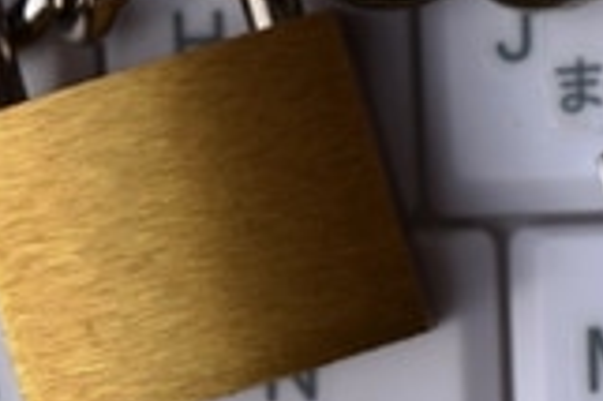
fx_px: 4786
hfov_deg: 7.2
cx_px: 618
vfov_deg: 4.8
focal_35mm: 286
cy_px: 26
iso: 100
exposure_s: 1/800
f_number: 5.6
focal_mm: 48
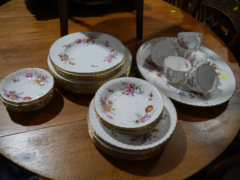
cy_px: 90
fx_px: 194
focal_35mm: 28
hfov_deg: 63.4
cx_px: 120
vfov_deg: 49.8
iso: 200
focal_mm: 14
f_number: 3.5
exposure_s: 1/100
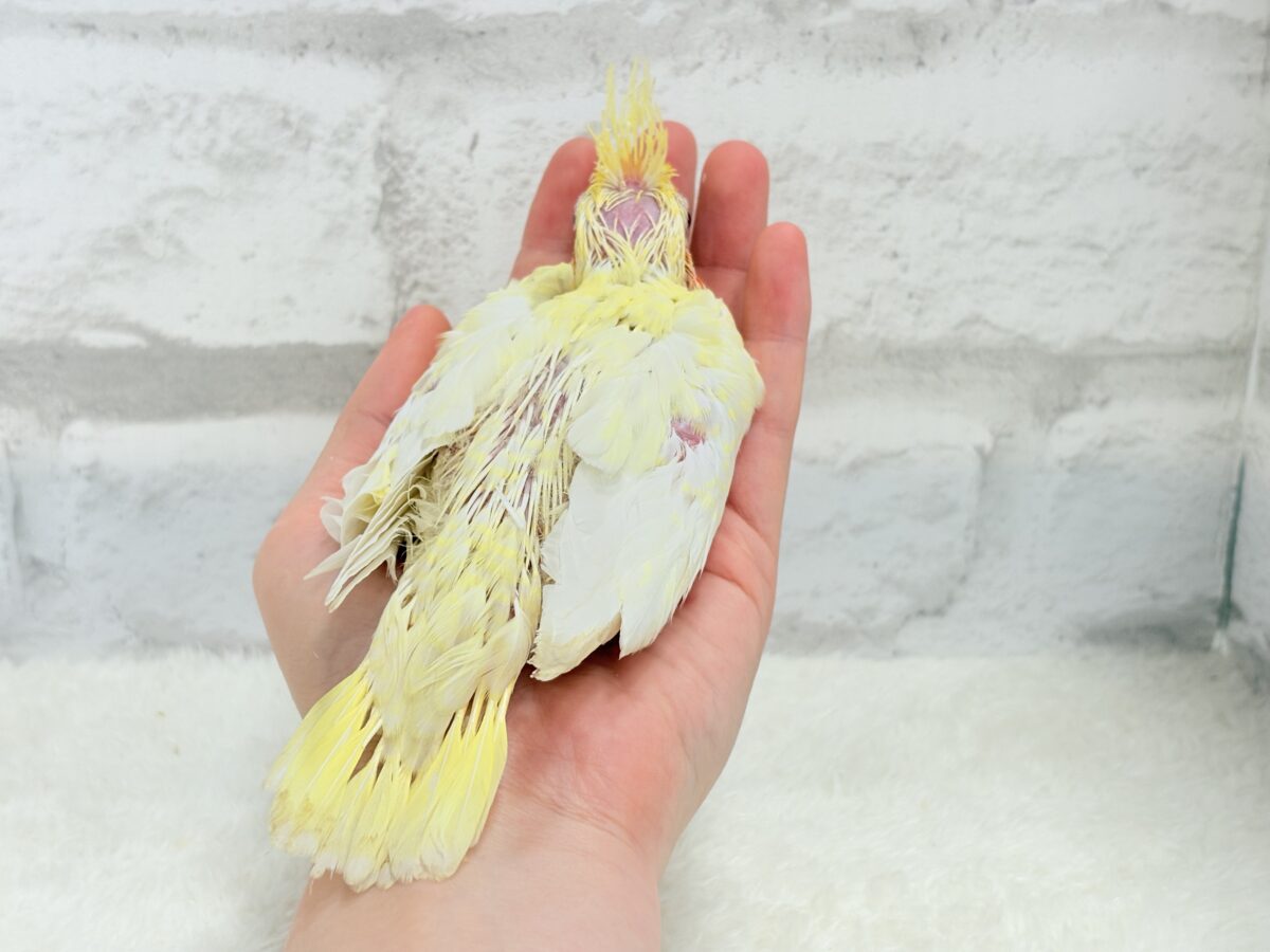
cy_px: 476
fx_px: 1908
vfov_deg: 28.0
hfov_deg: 36.8
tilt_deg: -18.8
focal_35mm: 52
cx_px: 635
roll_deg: +0.1
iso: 32
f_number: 1.6
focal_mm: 5.96
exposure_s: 1/50
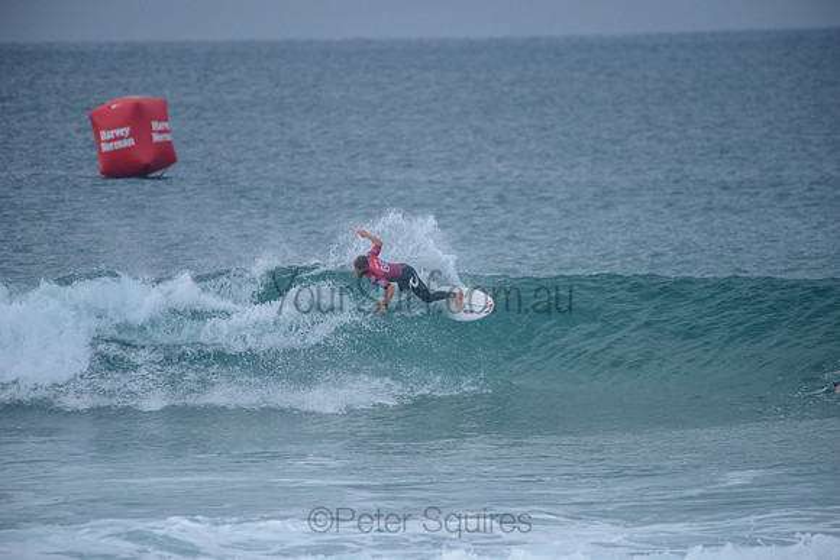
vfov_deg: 2.8
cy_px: 280
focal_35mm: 500
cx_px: 420
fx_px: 11669
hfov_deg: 4.1
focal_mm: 500
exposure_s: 1/2000
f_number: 5.6
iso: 450
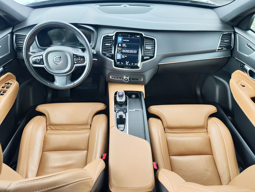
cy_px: 96
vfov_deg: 58.9
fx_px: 169
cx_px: 128
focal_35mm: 23
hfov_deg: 73.9
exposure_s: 1/100
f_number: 1.69
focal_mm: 7.01
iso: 177
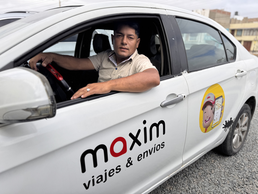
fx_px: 179
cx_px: 129
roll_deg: -0.8
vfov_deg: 56.8
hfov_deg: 71.6
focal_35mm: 24
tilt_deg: -16.1
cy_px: 97
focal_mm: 6.76
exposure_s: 1/2415
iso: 80
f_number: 1.78
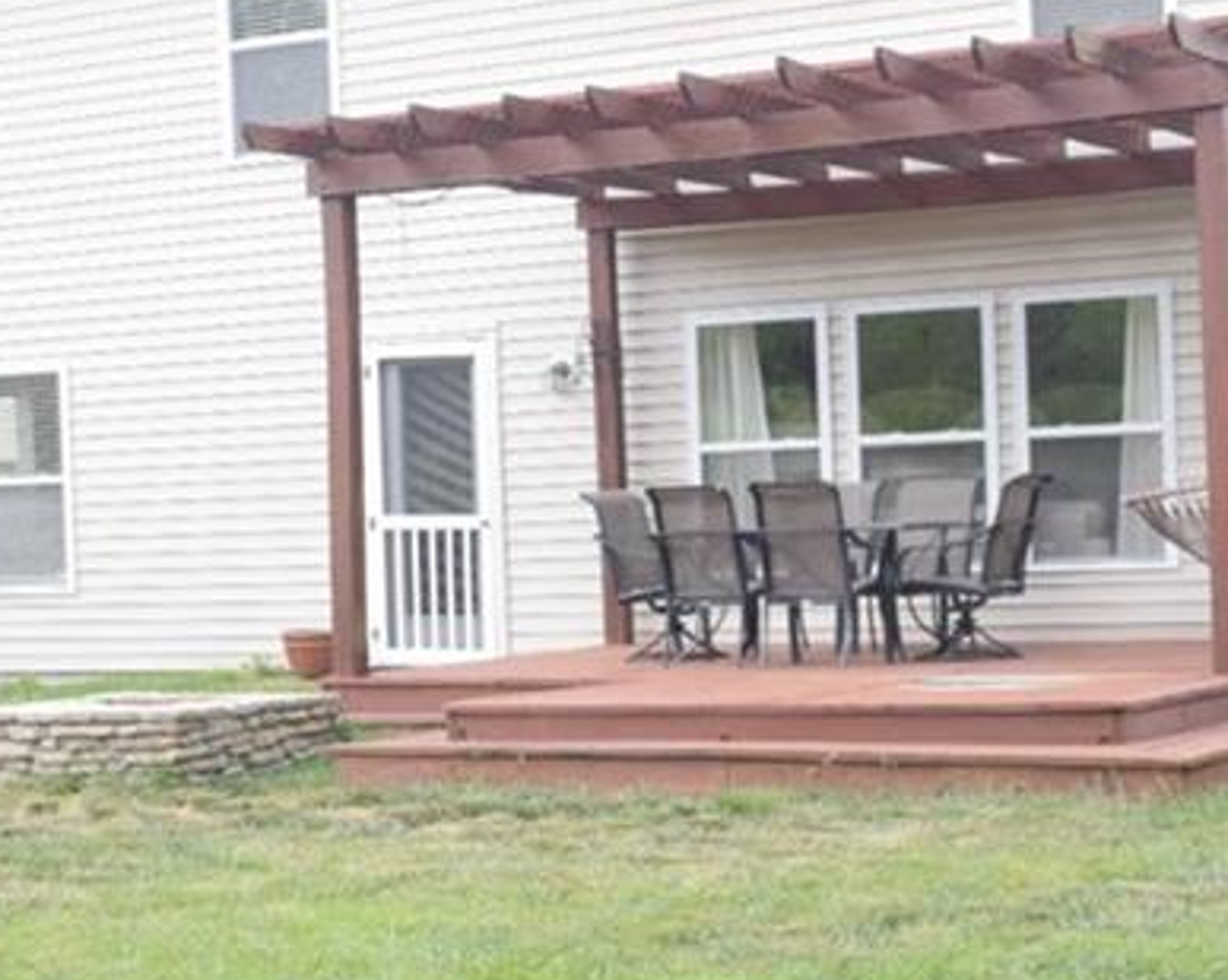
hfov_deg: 23.3
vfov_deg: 18.7
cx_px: 619
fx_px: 2978
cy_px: 634
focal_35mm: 82
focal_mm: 22
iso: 400
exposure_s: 1/160
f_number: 6.3
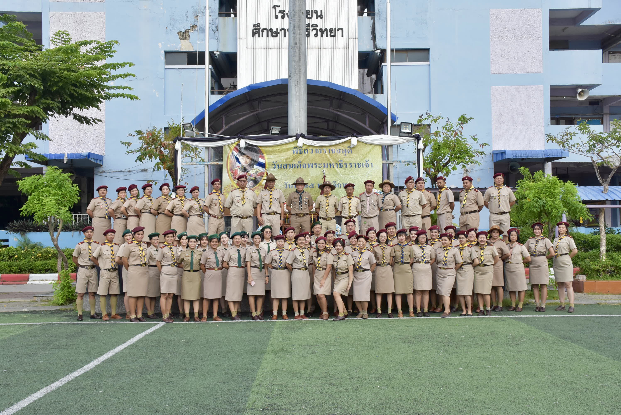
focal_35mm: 36
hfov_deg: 53.1
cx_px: 310
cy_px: 208
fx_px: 621
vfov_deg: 36.9
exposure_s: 1/500
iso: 1000
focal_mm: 24
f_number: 11
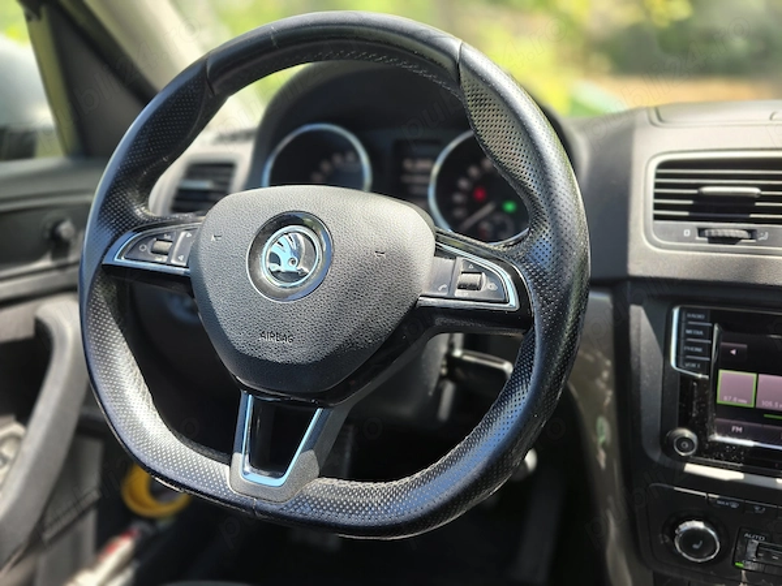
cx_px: 391
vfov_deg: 58.9
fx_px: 520
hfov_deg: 73.9
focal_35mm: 23
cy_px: 293
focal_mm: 6.3
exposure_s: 1/100
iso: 40
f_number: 1.7
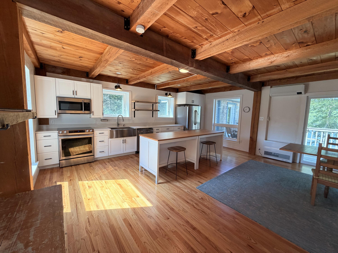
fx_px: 137
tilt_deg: -5.2
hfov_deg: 102.1
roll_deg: -1.6
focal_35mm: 14
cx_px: 169
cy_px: 126
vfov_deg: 85.7
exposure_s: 1/120
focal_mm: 2.22
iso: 125
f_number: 2.2
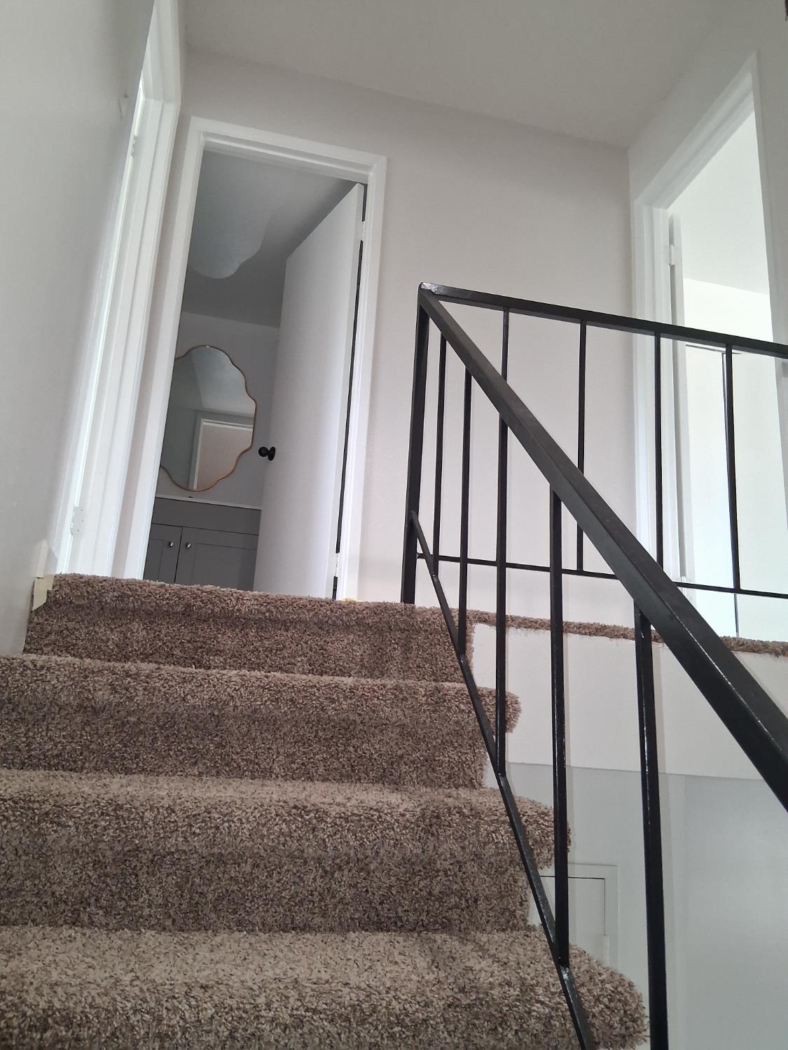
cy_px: 525
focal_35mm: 26
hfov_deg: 53.1
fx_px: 789
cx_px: 394
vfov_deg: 67.3
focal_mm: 3.98
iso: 500
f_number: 1.8
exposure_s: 1/50
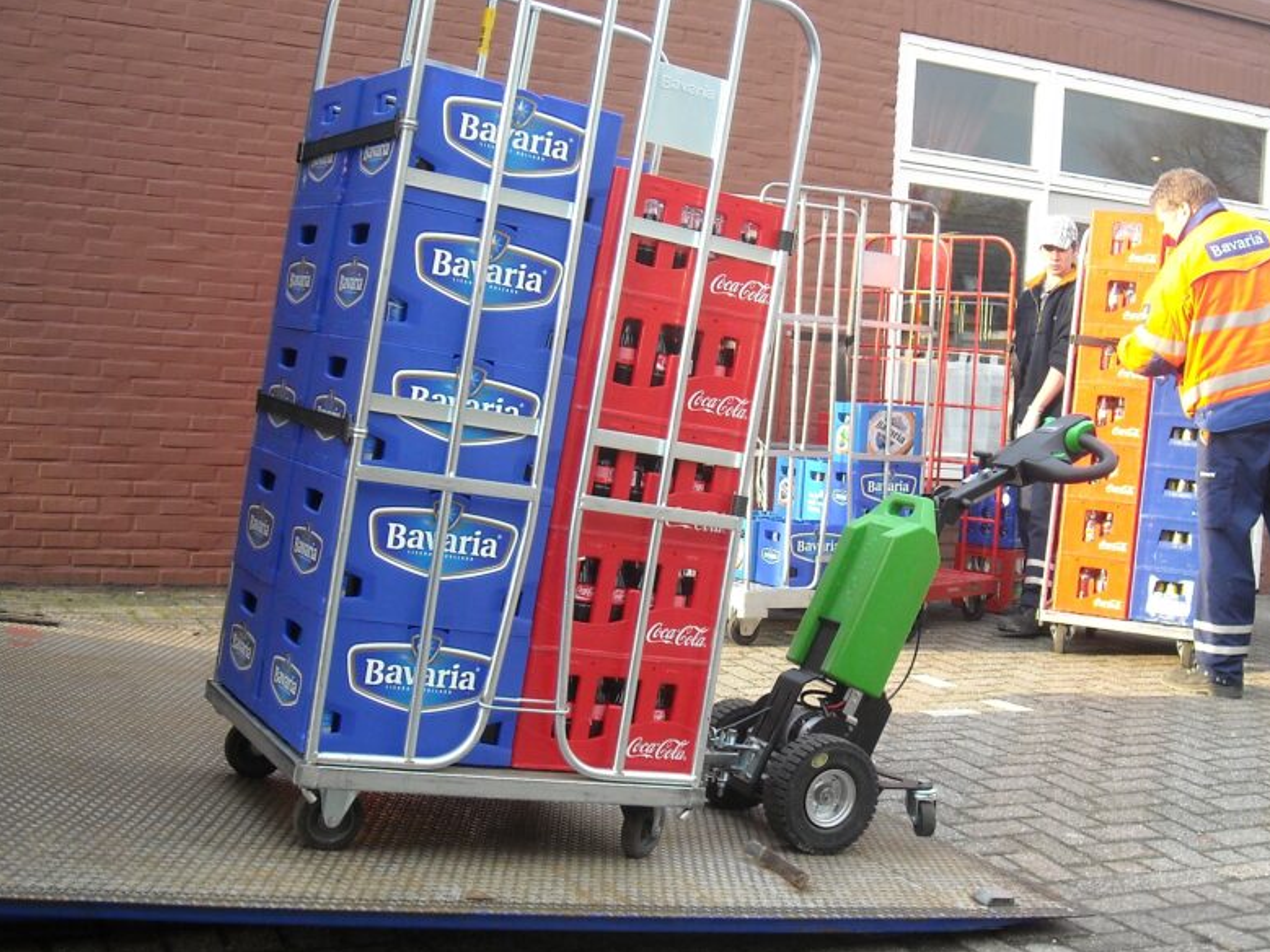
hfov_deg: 41.2
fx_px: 1687
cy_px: 491
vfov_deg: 31.5
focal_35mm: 46
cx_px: 721
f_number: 2.8
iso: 129
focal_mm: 5.7
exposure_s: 1/148
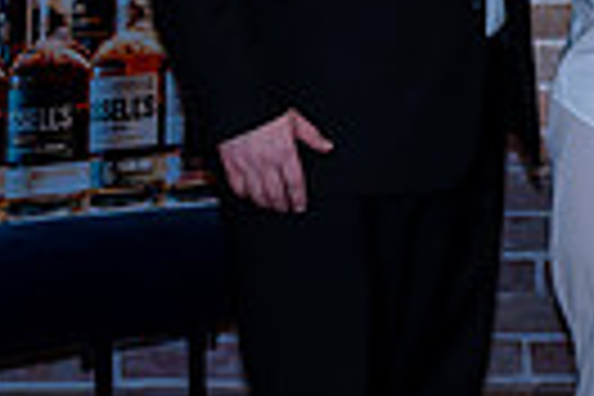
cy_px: -56
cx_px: 729
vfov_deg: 7.7
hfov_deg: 11.4
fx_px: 2904
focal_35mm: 176
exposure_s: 1/320
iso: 6400
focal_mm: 40
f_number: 5
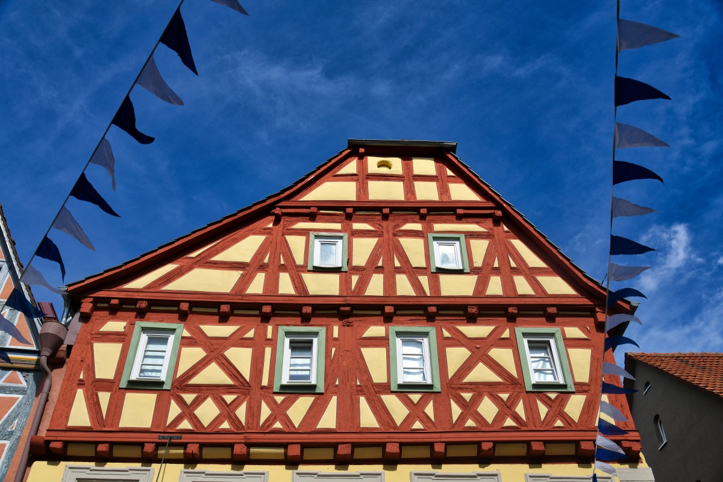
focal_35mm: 34
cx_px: 362
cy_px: 241
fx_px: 683
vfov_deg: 38.9
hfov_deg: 55.8
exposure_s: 1/1000
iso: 200
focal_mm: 34
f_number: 8
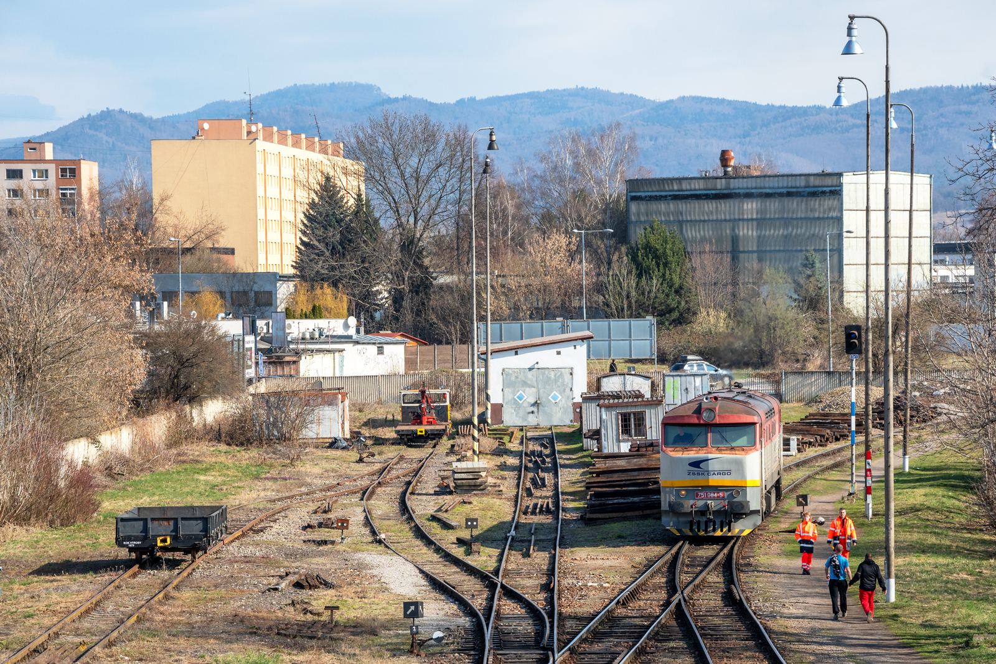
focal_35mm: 127
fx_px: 3514
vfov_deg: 10.8
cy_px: 332
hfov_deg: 16.1
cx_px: 498
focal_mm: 85
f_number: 9
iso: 160
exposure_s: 1/640
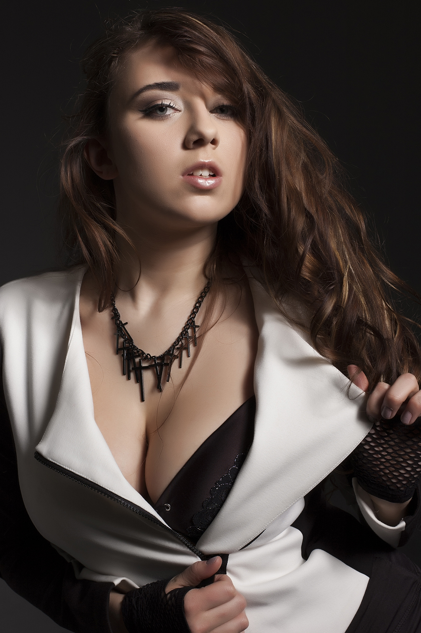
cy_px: 316
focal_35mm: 75
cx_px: 210
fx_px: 1318
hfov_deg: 18.2
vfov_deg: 27.0
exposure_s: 1/500
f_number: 9
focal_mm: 50
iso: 200
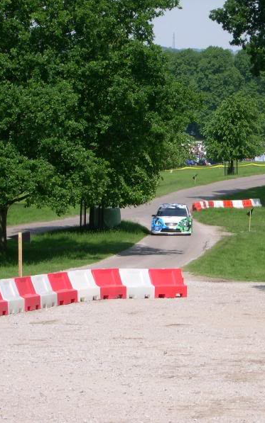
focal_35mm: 162
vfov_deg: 12.9
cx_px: 166
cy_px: 212
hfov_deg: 8.1
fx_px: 1872
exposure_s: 1/404
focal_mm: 24
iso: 100
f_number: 4.9
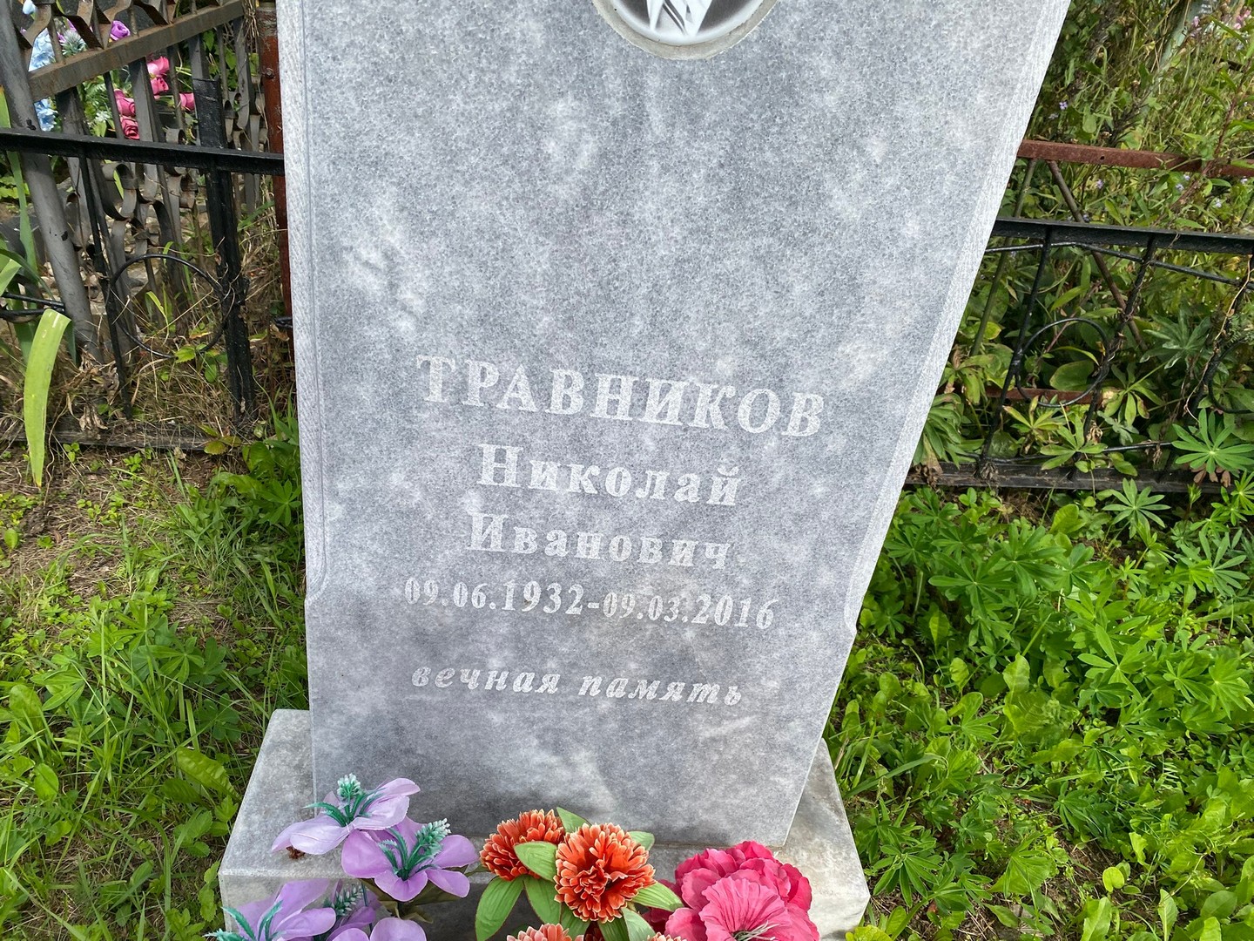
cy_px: 470
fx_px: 942
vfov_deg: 53.1
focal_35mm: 26
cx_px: 627
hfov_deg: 67.3
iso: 32
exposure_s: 1/2410
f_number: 1.8
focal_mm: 4.25
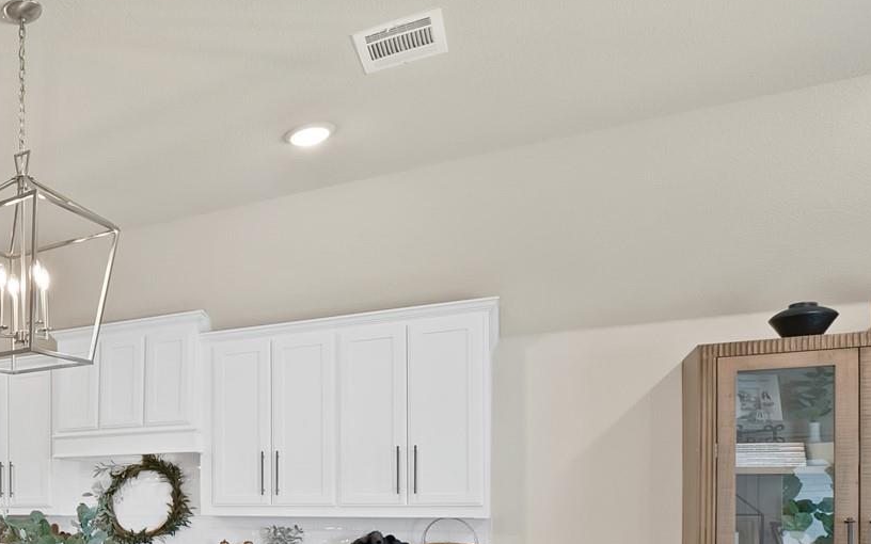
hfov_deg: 47.1
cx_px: -73
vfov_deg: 38.4
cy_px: 509
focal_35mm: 30
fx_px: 712
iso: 640
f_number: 9
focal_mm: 12
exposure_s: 1.6
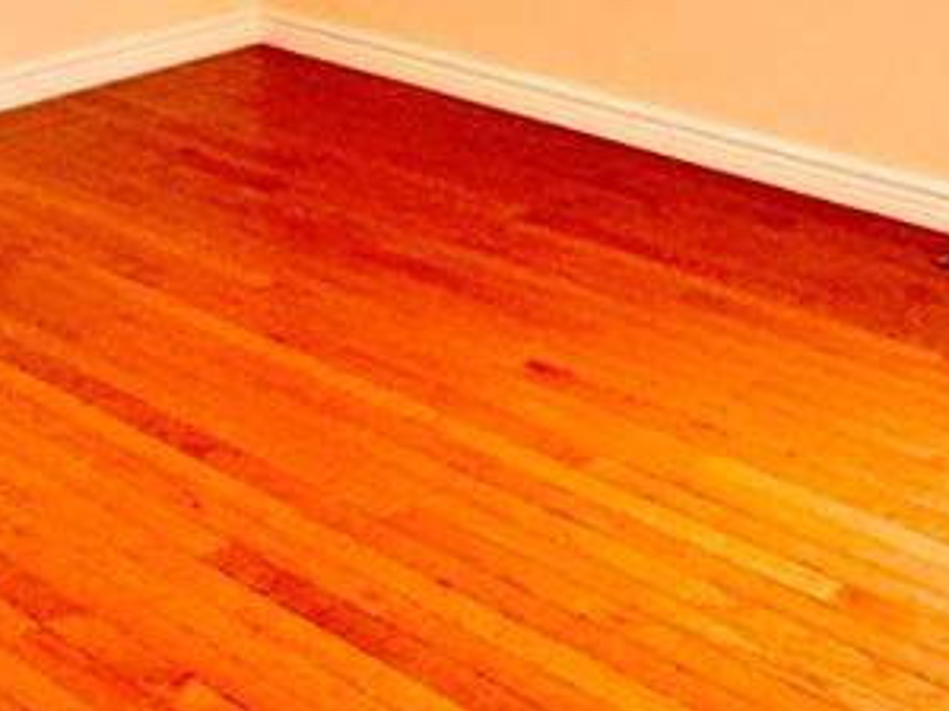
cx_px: 473
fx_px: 2055
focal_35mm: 75
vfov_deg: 18.2
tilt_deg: -7.4
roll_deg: +0.7
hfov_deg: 26.0
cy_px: -229
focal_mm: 2.22
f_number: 2.2
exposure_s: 1/60
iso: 250
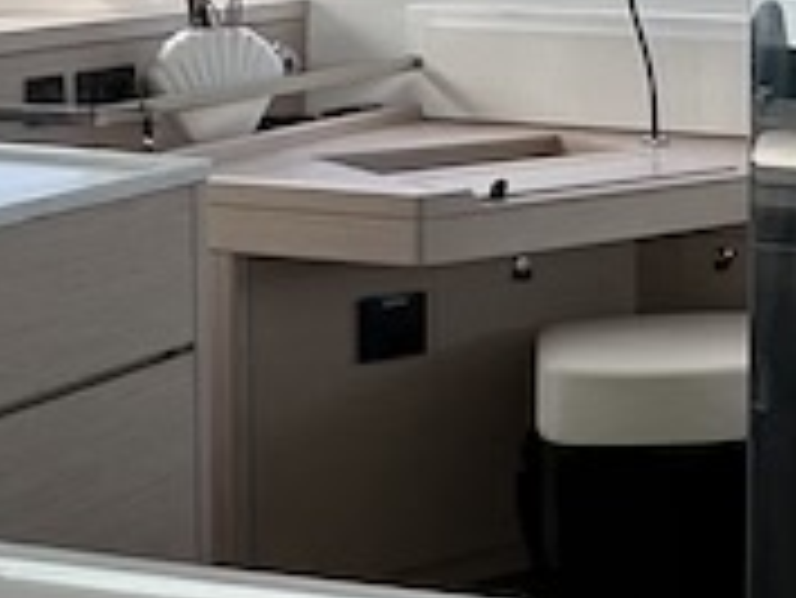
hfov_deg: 18.4
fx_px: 2186
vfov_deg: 15.3
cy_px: 13
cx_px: 1174
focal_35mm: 95
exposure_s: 1/141
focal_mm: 2.22
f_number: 2.2
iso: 40
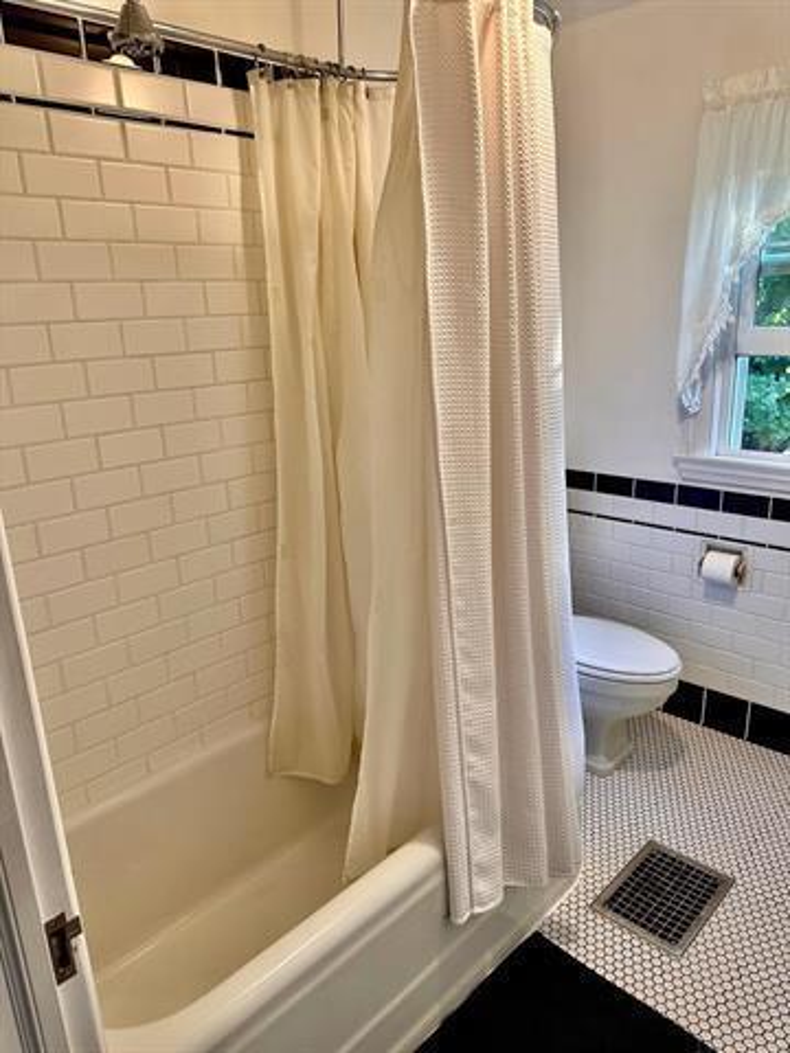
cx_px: 395
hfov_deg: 56.8
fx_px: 730
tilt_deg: -17.2
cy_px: 526
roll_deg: +2.4
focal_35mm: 24
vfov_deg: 71.6
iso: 160
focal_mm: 6.86
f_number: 1.78
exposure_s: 1/60
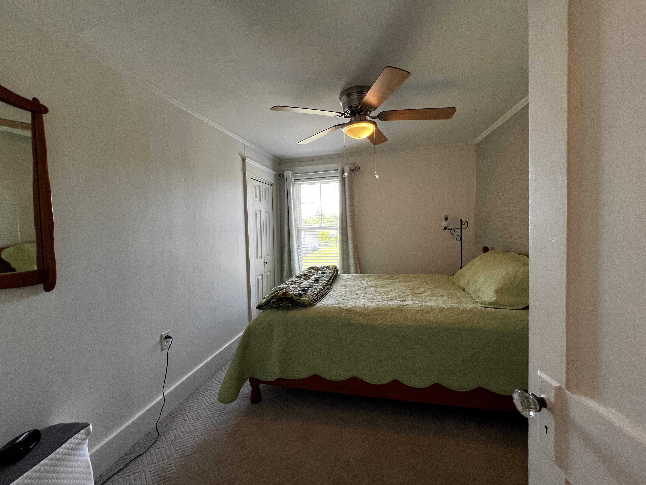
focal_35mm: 13
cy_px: 242
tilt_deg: -2.6
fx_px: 243
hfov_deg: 106.2
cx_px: 323
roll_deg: +1.5
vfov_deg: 89.9
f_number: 1.8
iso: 160
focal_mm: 1.57
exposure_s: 1/120
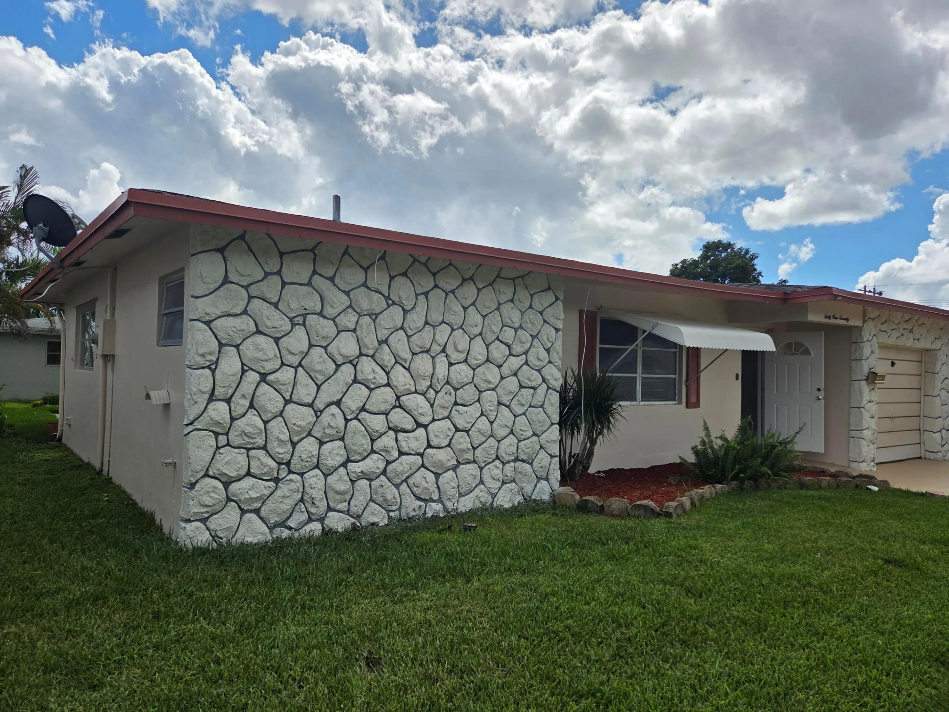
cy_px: 356
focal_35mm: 24
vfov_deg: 56.8
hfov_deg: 71.6
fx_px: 658
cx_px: 463
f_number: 1.8
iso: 64
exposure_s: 1/7891
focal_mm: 5.4
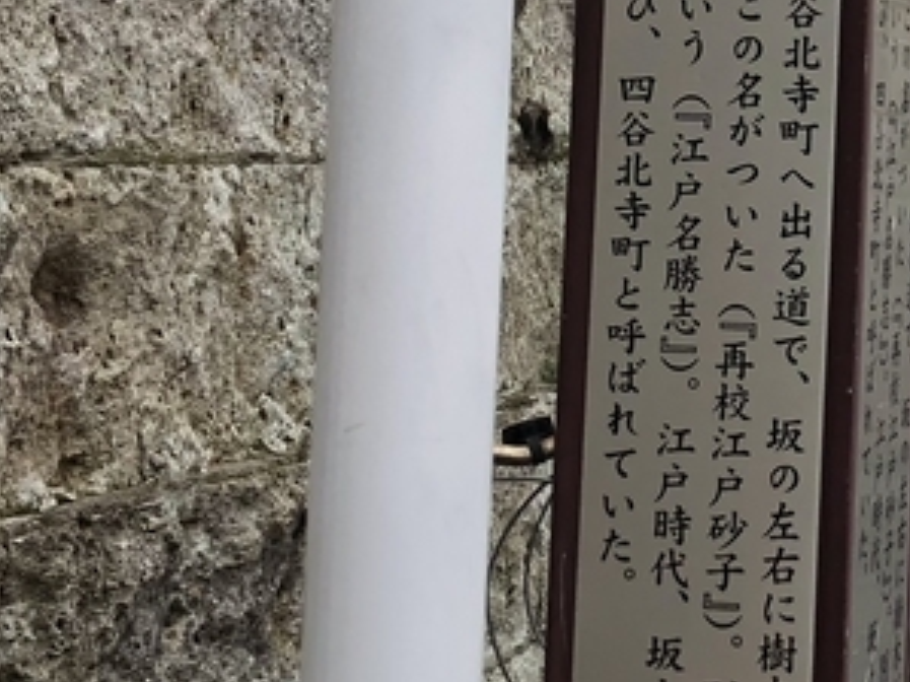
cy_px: 43
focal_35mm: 96
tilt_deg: +4.7
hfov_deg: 19.2
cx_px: 1120
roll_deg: -1.8
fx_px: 2523
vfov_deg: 15.2
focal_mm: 3.99
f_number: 1.8
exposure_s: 1/923
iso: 20
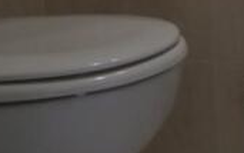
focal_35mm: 94
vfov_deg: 12.8
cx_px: 373
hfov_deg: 19.2
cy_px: -115
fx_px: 625
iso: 80
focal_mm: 4.7
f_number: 2.8
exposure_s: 1/40
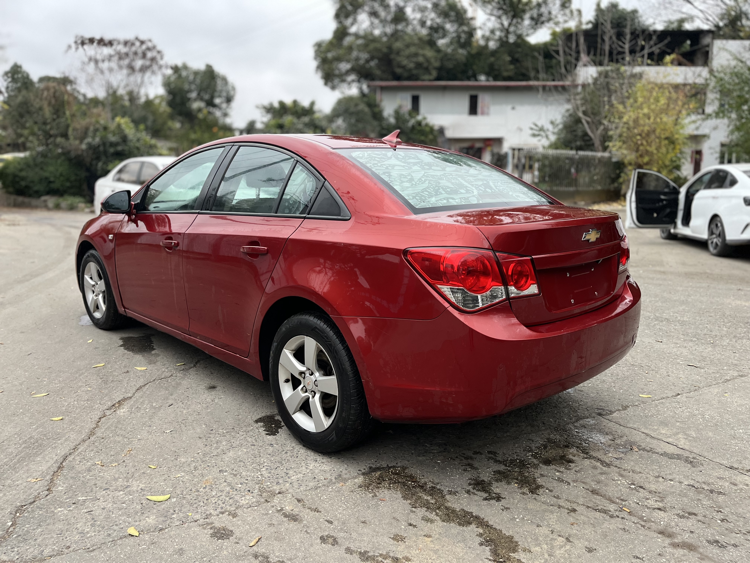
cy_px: 282
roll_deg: -0.3
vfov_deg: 53.1
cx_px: 375
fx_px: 563
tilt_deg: -9.3
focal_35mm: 26
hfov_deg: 67.3
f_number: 1.6
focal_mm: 5.1
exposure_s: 1/60
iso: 160
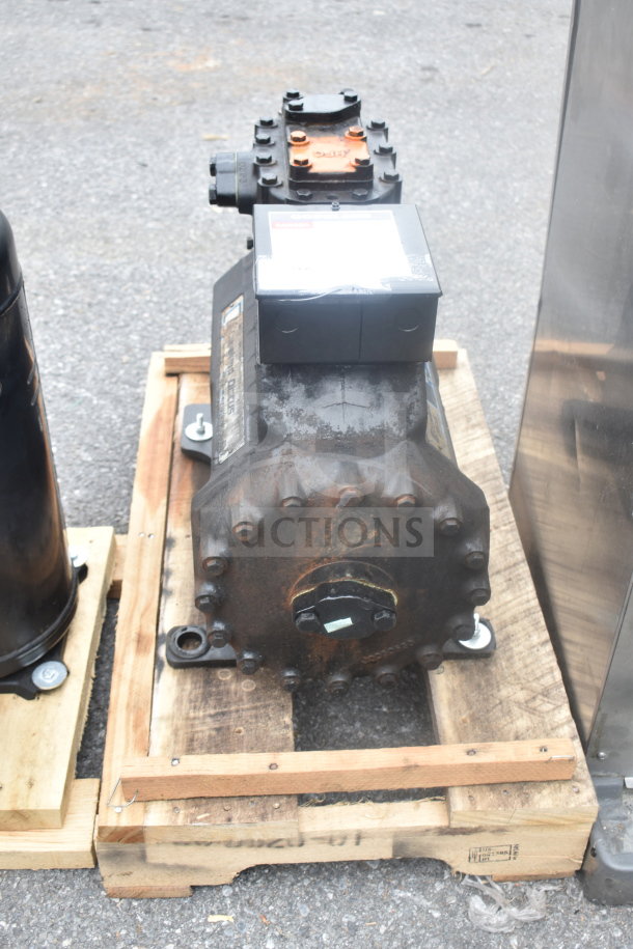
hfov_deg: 33.0
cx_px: 316
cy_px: 474
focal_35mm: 40
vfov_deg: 47.9
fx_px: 1068
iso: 200
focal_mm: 27
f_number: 5
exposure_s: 1/100
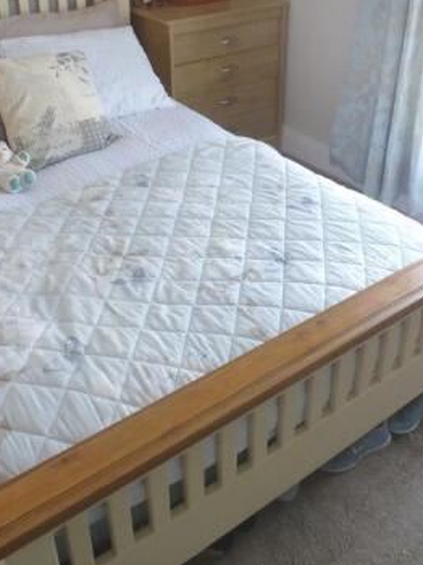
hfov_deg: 35.7
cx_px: 270
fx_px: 653
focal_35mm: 40
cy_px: 217
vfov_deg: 46.5
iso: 320
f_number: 3.3
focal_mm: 4.3
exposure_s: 1/60
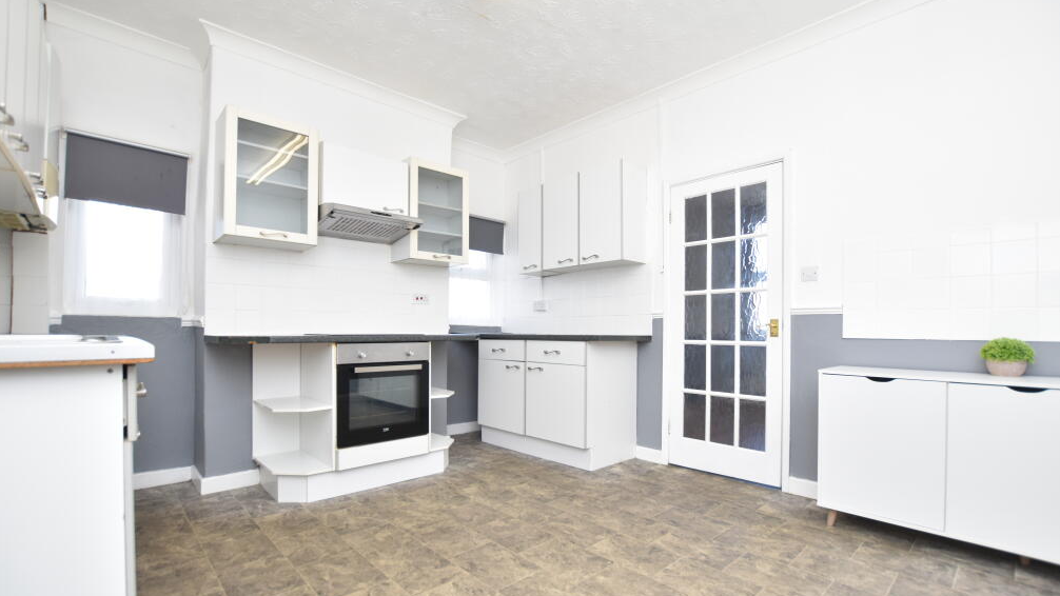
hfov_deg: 99.4
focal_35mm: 16
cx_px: 536
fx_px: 450
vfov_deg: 67.0
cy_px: 321
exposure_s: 1/250
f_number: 3.5
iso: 400
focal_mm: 10
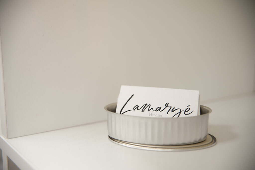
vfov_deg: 19.4
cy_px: 85
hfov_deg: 28.9
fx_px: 495
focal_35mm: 70
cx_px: 128
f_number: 2.8
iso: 200
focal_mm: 70
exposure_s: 1/50
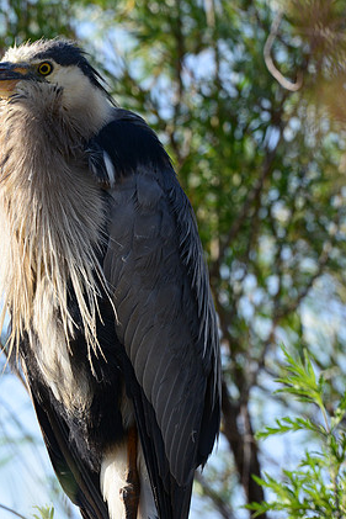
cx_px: 113
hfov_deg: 2.7
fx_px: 7346
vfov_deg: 4.0
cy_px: 307
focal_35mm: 510
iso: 800
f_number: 11
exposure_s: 1/500
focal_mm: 370
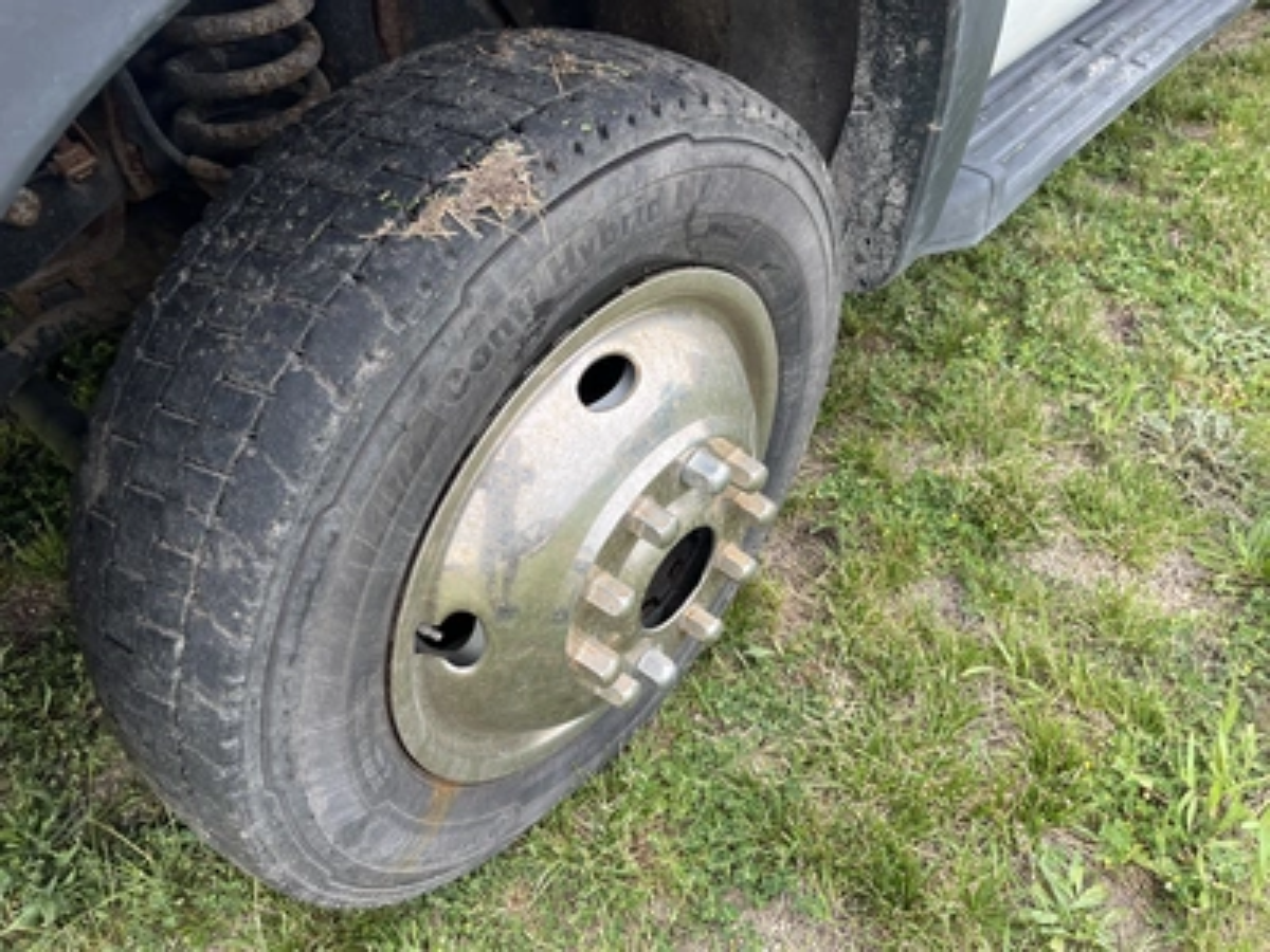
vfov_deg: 53.1
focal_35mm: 26
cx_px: 635
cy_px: 476
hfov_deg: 67.3
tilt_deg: -42.3
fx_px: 954
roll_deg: +3.0
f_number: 1.6
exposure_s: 1/197
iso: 40
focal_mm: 5.1
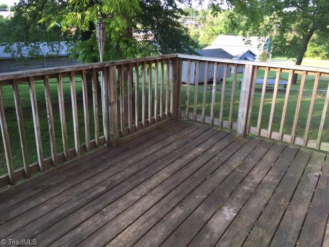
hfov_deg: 61.7
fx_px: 276
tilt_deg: -19.8
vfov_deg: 48.2
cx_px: 164
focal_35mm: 29
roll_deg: -2.7
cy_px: 124
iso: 40
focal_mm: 4.15
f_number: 2.2
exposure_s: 1/120
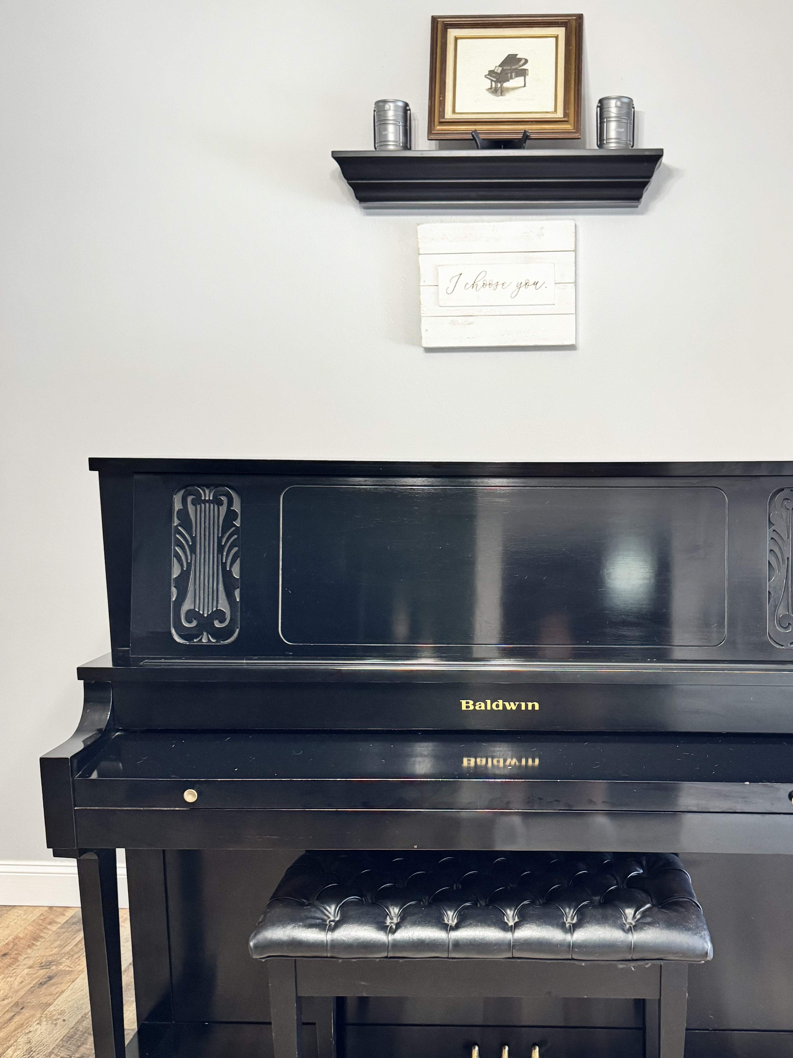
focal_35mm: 33
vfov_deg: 55.0
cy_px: 625
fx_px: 1008
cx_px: 537
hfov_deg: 42.3
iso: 320
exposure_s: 1/60
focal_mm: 6.76
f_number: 1.78
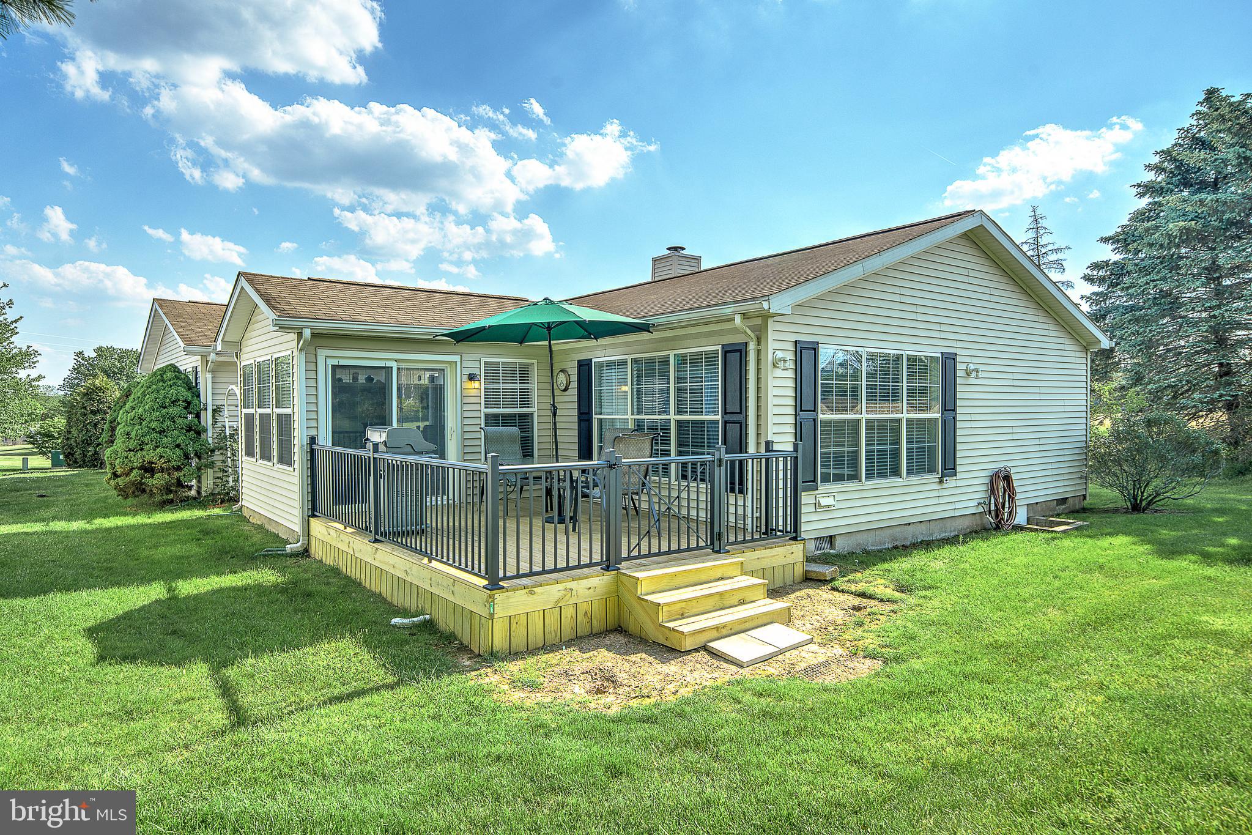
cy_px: 418
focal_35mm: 21
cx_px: 626
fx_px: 730
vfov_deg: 59.5
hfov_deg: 81.2
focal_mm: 21
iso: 64
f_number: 8
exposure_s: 1/200
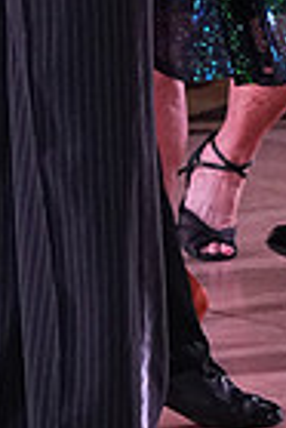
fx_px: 7465
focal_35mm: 628
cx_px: -134
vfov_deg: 3.3
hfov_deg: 2.2
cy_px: -129
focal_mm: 101
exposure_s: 1/320
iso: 2500
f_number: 5.6
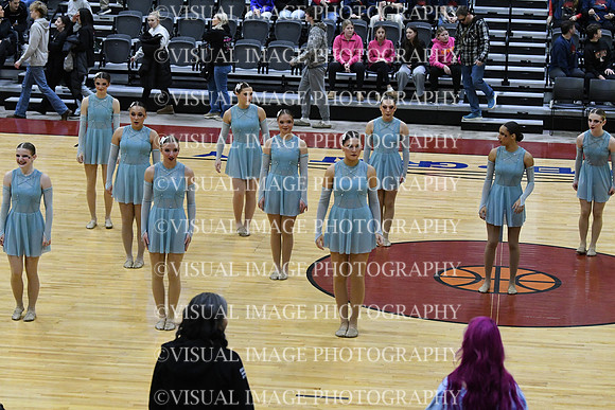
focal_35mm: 105
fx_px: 1794
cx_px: 308
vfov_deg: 13.0
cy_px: 205
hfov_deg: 19.5
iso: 5000
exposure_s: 1/500
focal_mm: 70
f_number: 4
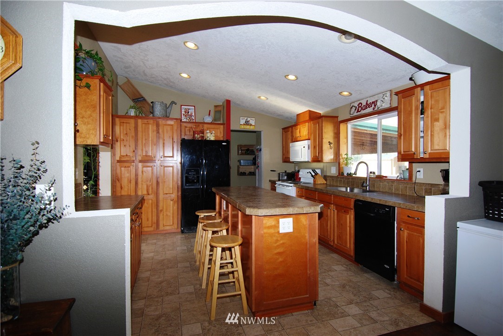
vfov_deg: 67.5
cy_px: 168
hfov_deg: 90.0
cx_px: 252
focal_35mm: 18
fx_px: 252
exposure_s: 1/60
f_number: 4
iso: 200
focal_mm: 12
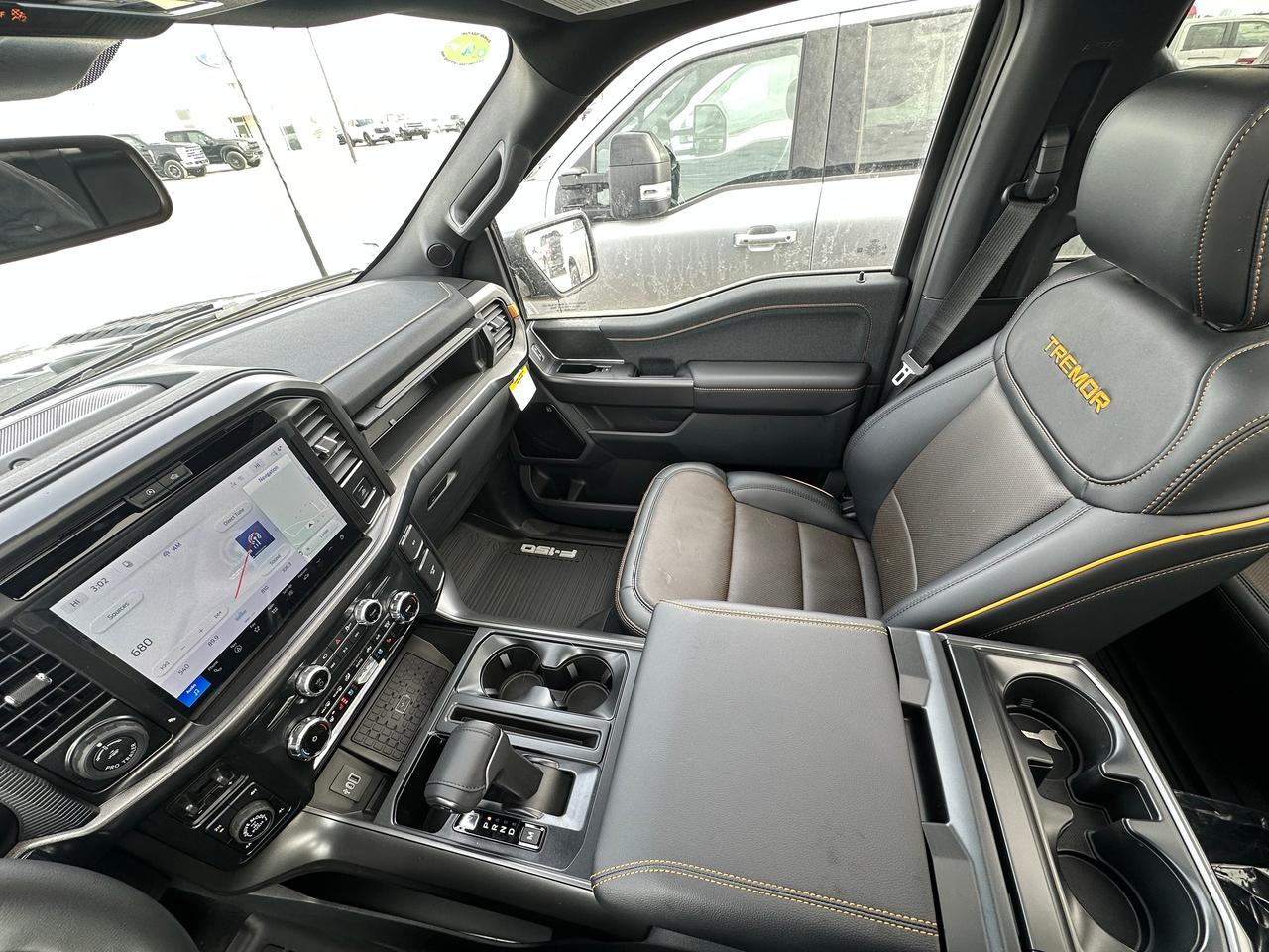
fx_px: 513
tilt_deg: -36.8
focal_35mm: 14
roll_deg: +6.7
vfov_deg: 85.7
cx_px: 634
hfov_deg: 102.1
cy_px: 476
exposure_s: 1/99
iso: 80
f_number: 2.2
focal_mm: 2.22
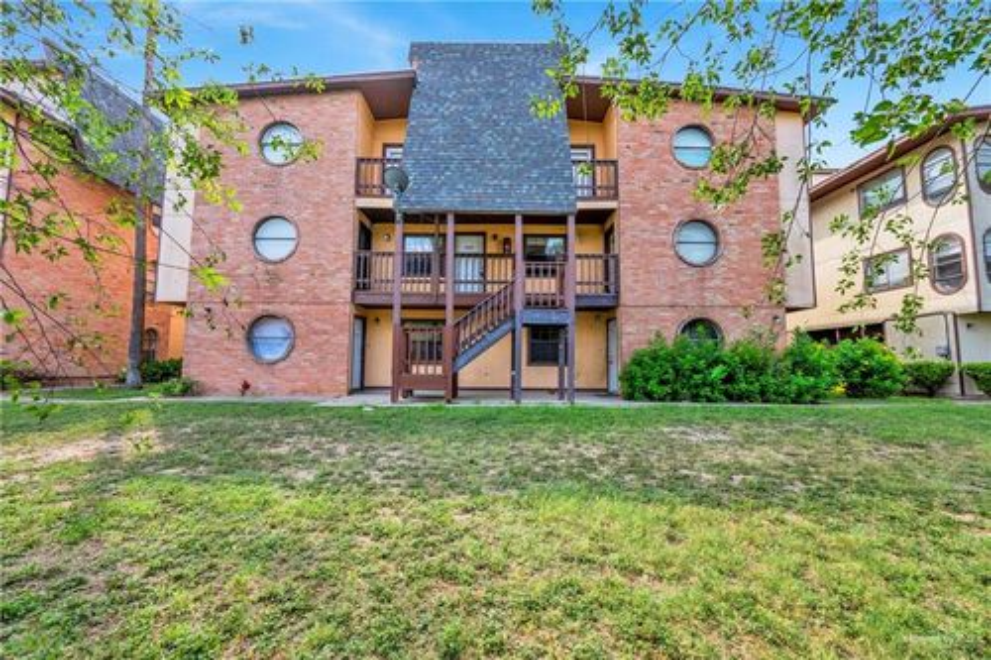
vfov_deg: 81.2
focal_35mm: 14
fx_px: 385
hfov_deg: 104.3
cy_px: 330
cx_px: 496
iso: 250
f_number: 10
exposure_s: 1/125
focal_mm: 14
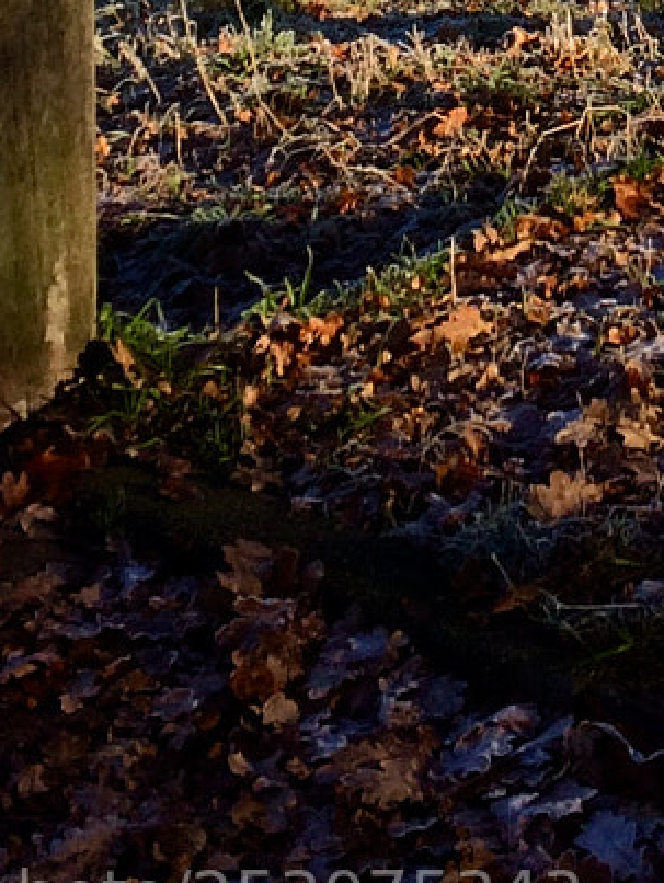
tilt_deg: -4.8
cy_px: -686
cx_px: 749
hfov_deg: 12.7
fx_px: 2937
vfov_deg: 15.0
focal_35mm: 115
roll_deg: -0.1
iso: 32
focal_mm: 4.15
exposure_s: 1/1053
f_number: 2.2
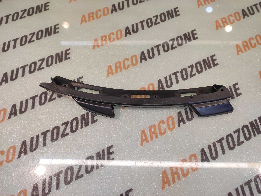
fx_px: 128
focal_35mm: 17
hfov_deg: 91.1
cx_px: 130
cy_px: 98
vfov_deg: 74.7
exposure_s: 1/33
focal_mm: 4.74
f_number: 1.79
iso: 109
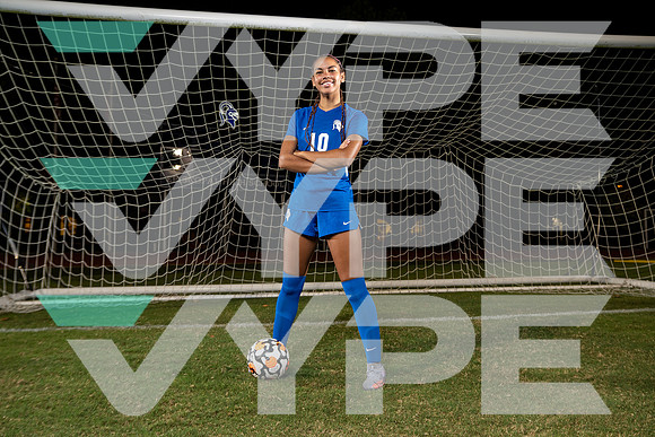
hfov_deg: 58.7
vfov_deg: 41.1
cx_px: 328
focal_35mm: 32
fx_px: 582
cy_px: 218
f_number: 4
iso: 500
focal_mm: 32
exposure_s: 1/125
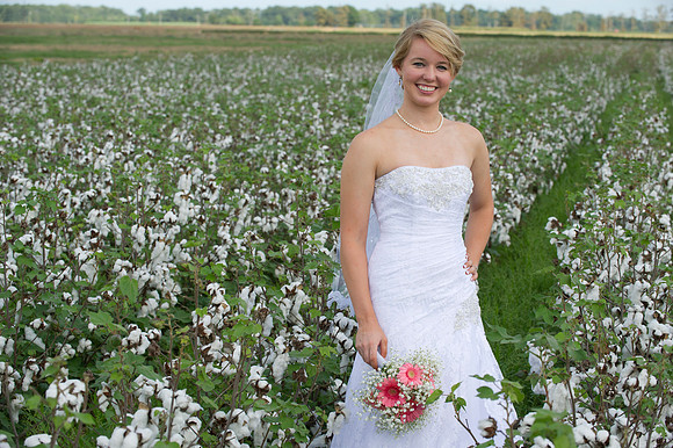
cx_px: 336
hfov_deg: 20.8
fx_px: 1831
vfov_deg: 13.9
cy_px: 224
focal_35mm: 98
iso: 160
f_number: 6.3
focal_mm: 98
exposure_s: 1/200
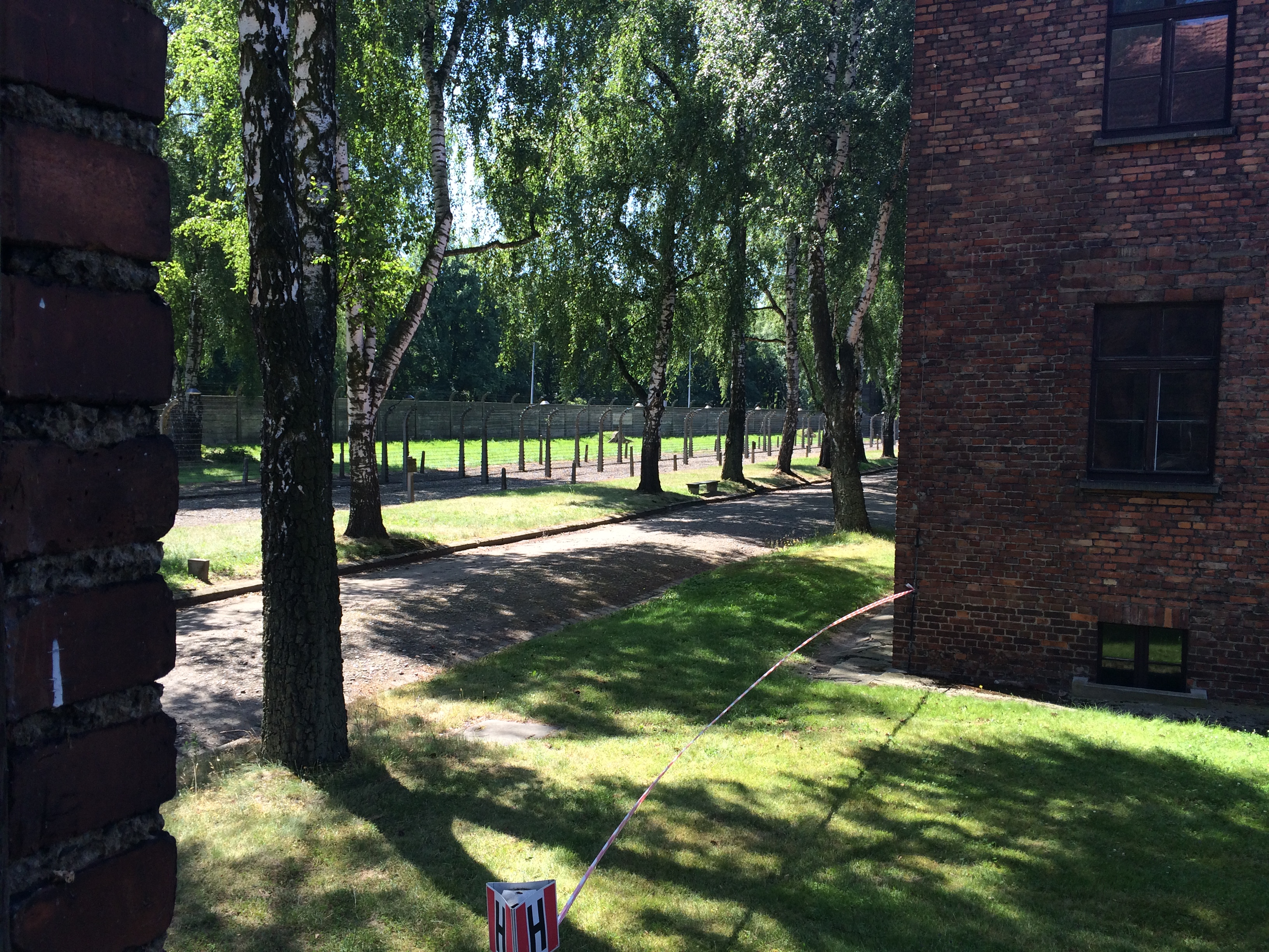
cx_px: 634
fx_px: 1063
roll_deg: +0.5
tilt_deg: -1.4
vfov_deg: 48.2
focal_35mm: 29
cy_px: 476
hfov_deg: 61.7
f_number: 2.2
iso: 32
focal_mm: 4.15
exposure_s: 1/427
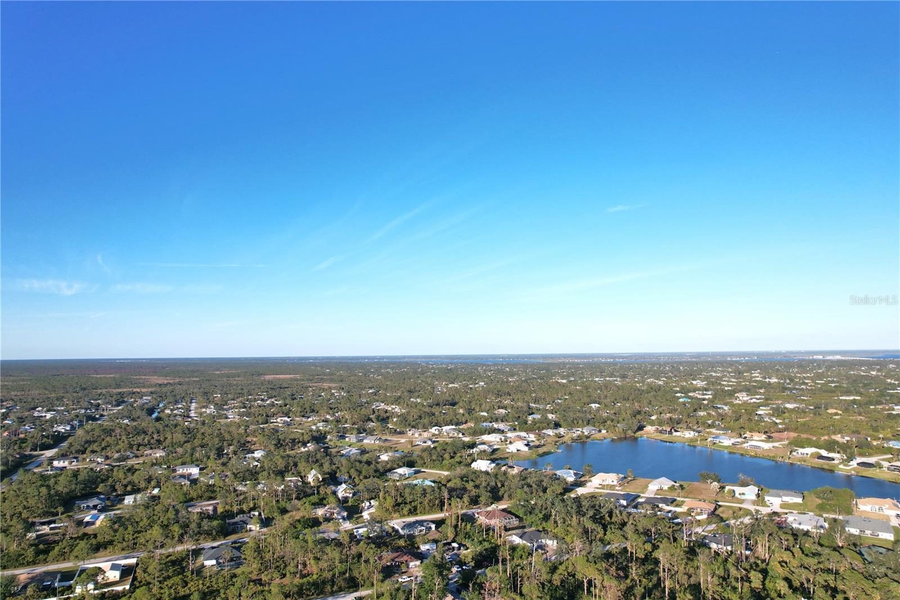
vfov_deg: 57.2
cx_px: 450
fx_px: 550
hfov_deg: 78.6
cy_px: 300
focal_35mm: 22
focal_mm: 8.38
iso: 100
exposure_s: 1/1500
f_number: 2.8
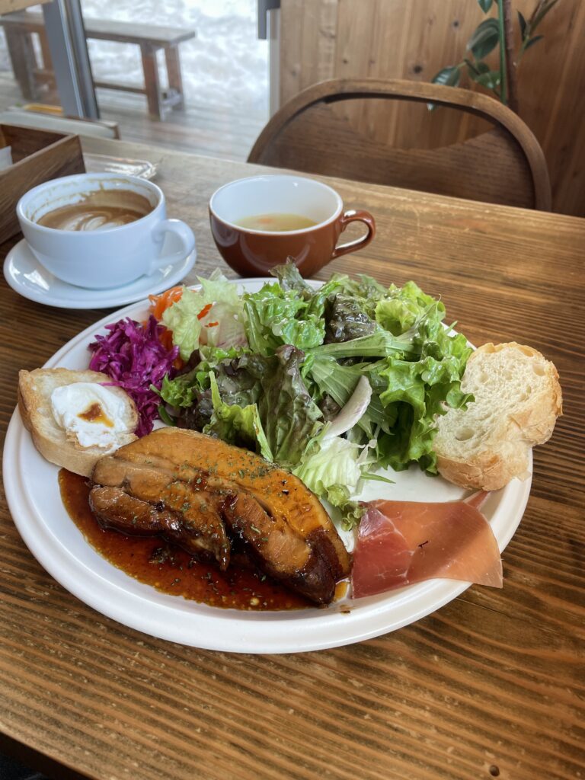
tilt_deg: -41.4
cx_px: 292
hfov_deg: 53.1
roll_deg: -1.1
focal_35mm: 26
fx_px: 586
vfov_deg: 67.3
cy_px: 390
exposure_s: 1/100
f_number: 1.6
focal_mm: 4.2
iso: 64
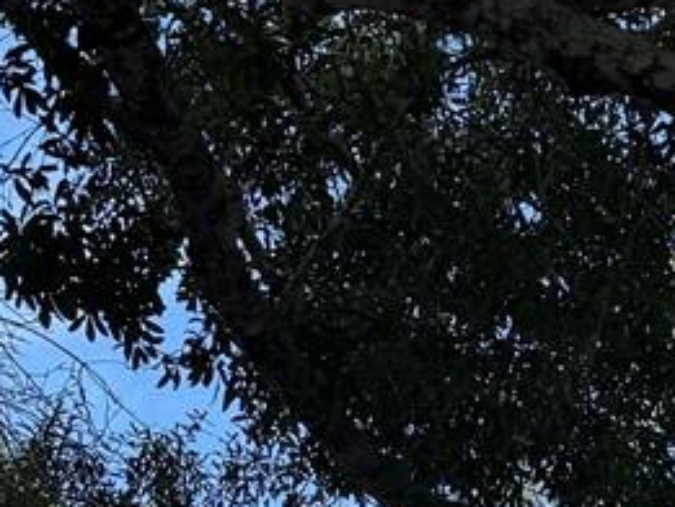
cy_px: 1063
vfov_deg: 9.4
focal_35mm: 147
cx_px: 616
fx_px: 2868
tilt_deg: +12.5
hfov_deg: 13.3
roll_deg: -1.6
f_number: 1.78
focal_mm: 6.76
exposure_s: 1/2907
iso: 80
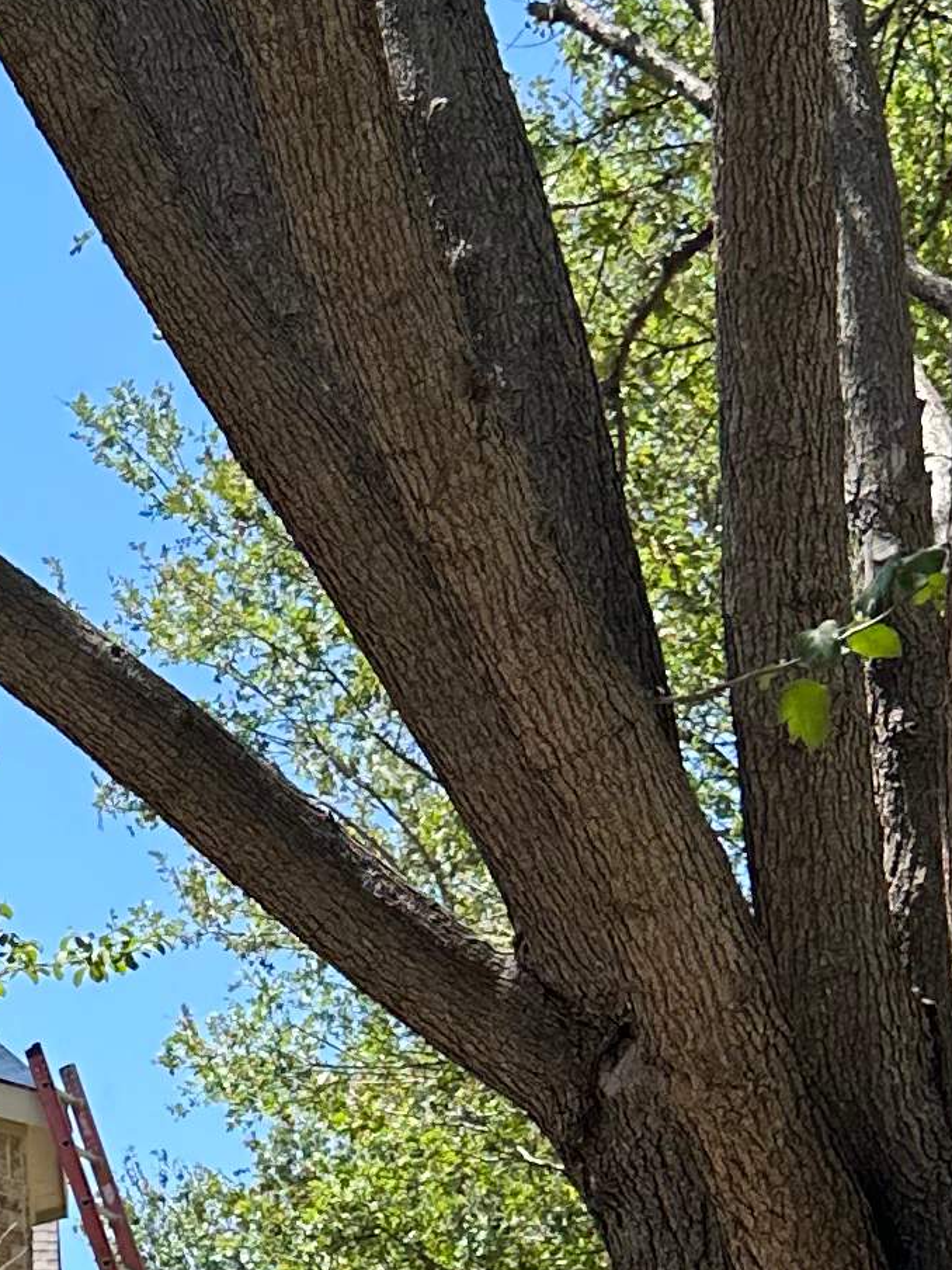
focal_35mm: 107
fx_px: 3924
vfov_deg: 18.2
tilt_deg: +14.6
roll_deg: -0.8
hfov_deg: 13.1
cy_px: 1083
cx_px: -480
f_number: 1.78
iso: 80
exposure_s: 1/1241
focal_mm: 6.86
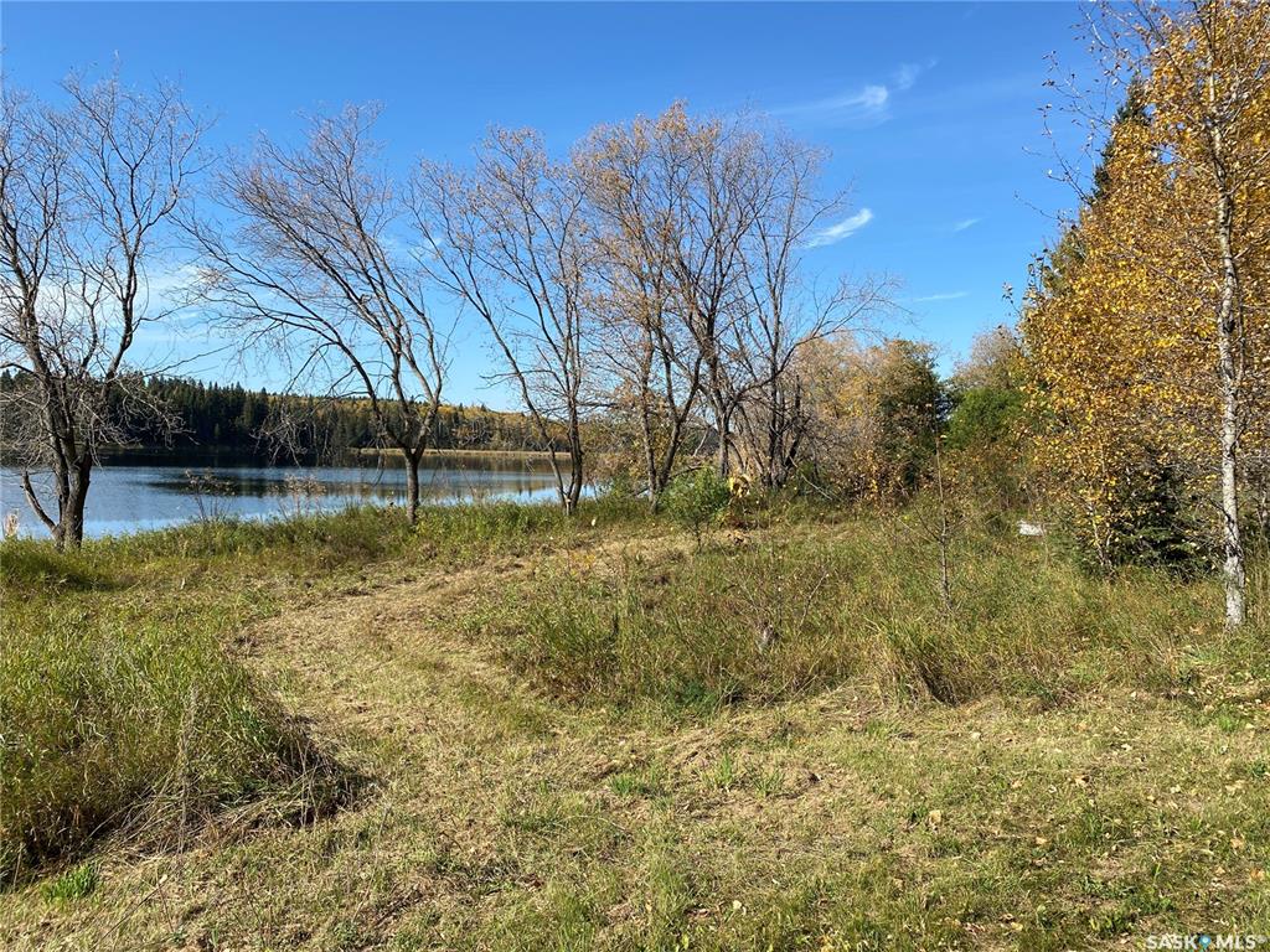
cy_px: 476
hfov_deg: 67.3
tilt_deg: -2.0
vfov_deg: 53.1
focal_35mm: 26
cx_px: 635
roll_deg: -1.5
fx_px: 954
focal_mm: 4.25
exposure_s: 1/2268
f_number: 1.8
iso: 32
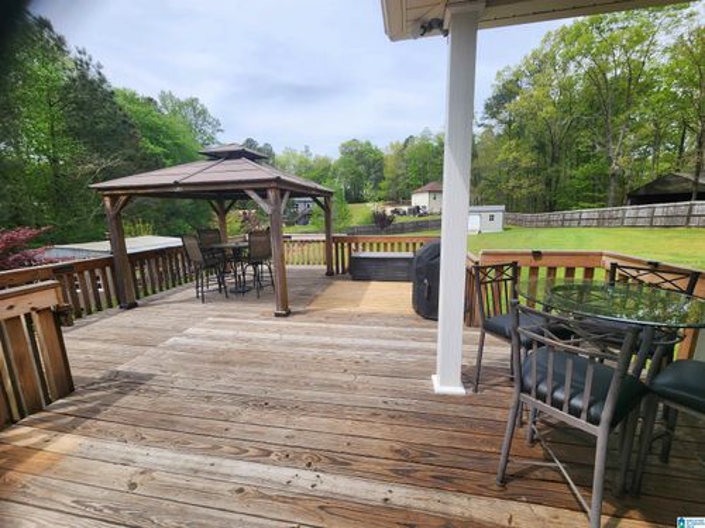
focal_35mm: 13
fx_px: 265
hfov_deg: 106.2
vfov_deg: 89.9
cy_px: 264
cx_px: 352
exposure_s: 1/1690
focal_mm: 2.2
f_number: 2.2
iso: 50
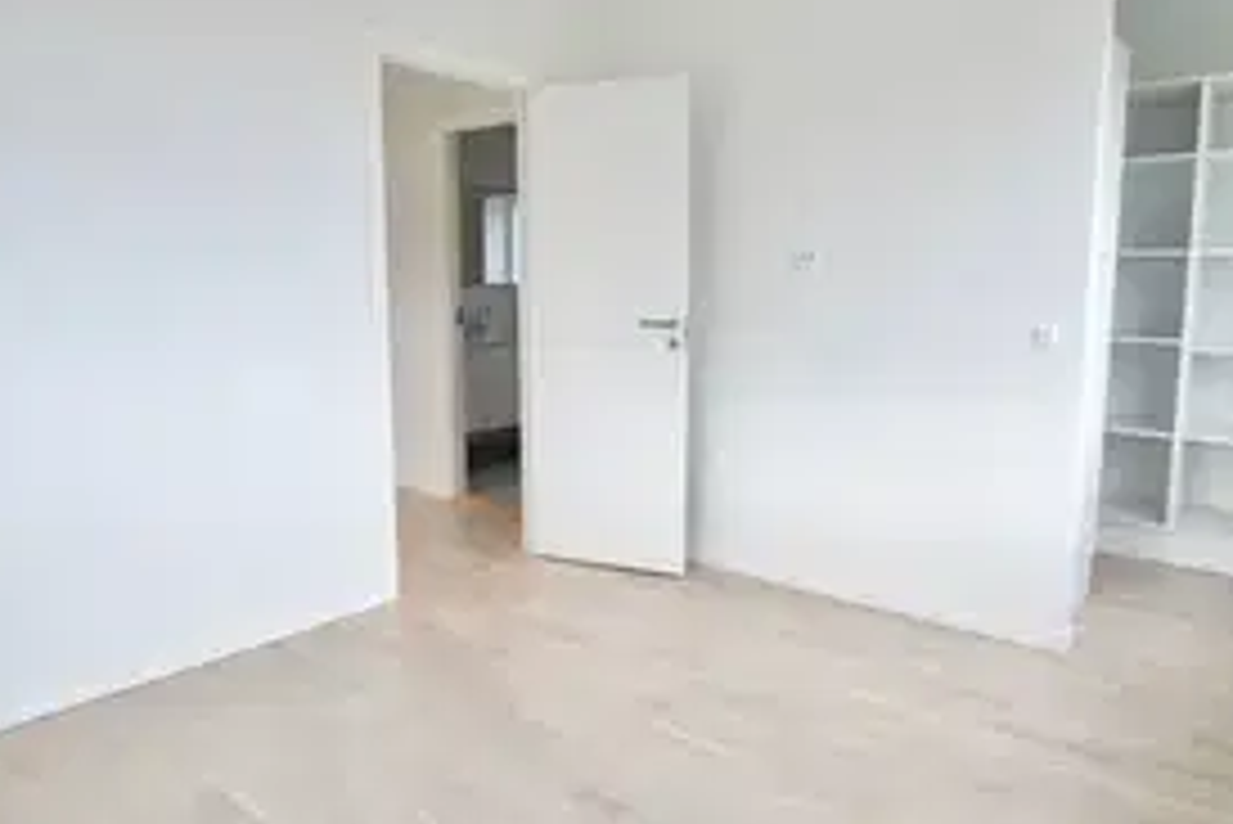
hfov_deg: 75.8
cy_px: 396
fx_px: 788
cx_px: 680
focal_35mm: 23
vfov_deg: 55.2
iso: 200
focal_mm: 10
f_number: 5
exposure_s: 1/60
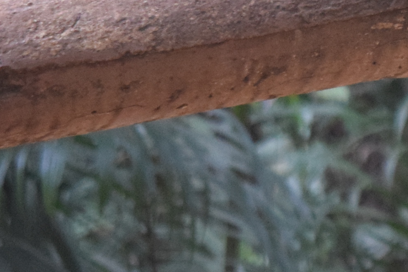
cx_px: 730
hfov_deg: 5.4
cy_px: -295
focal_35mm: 373
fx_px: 4231
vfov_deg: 3.6
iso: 2500
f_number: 5.6
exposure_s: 1/125
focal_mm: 55
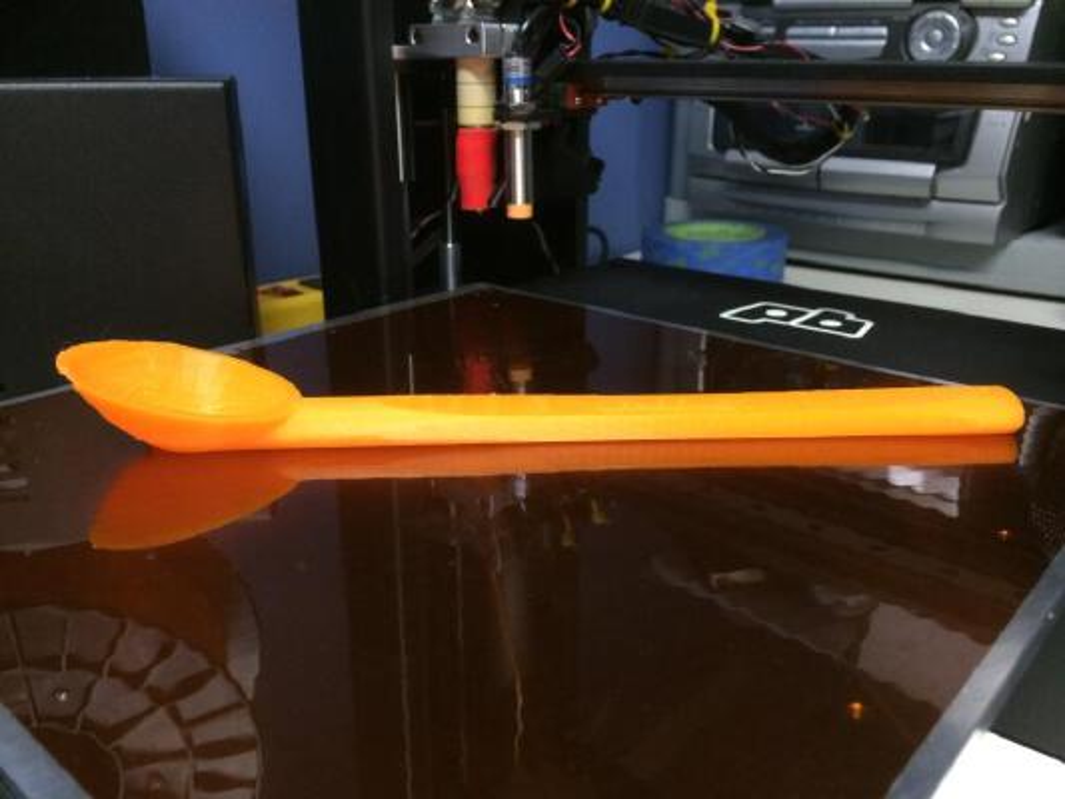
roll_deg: +2.1
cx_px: 532
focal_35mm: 29
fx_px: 892
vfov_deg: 48.2
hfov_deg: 61.6
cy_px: 400
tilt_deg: -19.1
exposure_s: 1/20
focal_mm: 4.15
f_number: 2.2
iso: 320
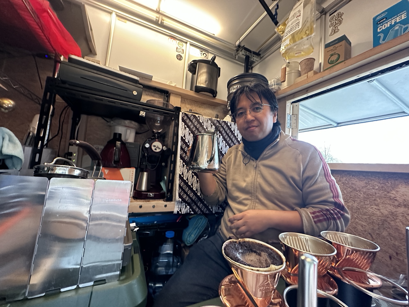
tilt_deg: +4.6
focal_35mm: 14
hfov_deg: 102.1
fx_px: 165
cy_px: 154
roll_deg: -4.4
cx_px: 204
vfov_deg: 85.7
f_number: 2.2
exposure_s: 1/60
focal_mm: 2.22
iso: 640
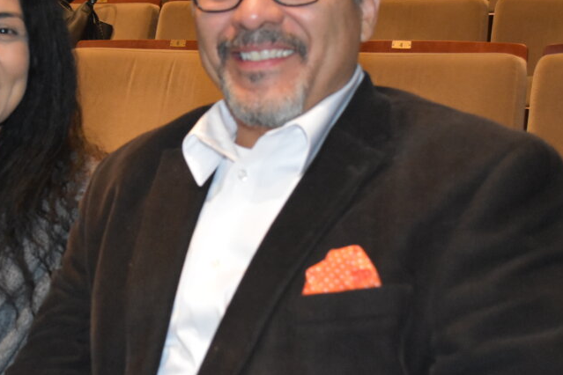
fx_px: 1110
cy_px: 81
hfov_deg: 28.0
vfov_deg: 19.0
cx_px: 128
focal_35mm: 71
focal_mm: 28
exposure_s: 1/60
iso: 4500
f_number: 4.5
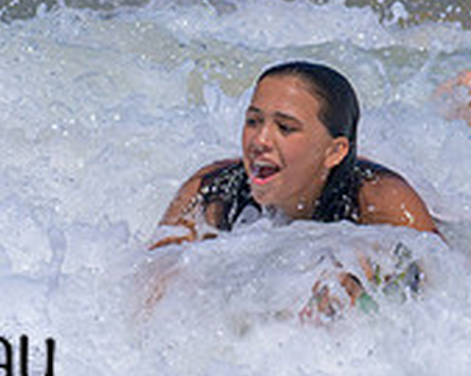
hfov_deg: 1.2
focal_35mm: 1576
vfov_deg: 1.0
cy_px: 223
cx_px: -90
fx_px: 21956
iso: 360
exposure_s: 1/2000
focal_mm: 360
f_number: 11
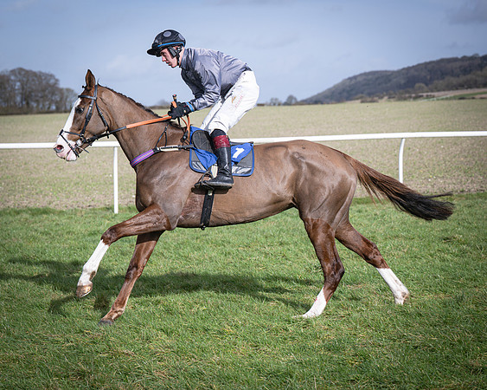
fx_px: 1317
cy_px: 204
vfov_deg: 16.8
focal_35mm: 91
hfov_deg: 20.9
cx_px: 198
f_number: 4
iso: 200
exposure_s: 1/2000
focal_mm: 70
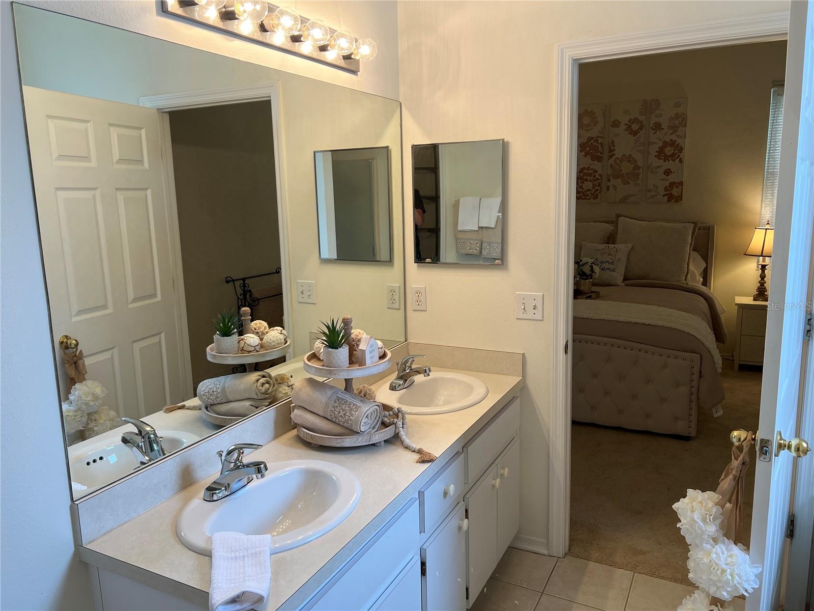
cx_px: 407
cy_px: 306
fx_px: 611
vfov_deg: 53.1
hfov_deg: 67.3
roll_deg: +2.0
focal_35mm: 26
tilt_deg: -10.8
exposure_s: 1/120
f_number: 1.5
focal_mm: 5.7
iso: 64
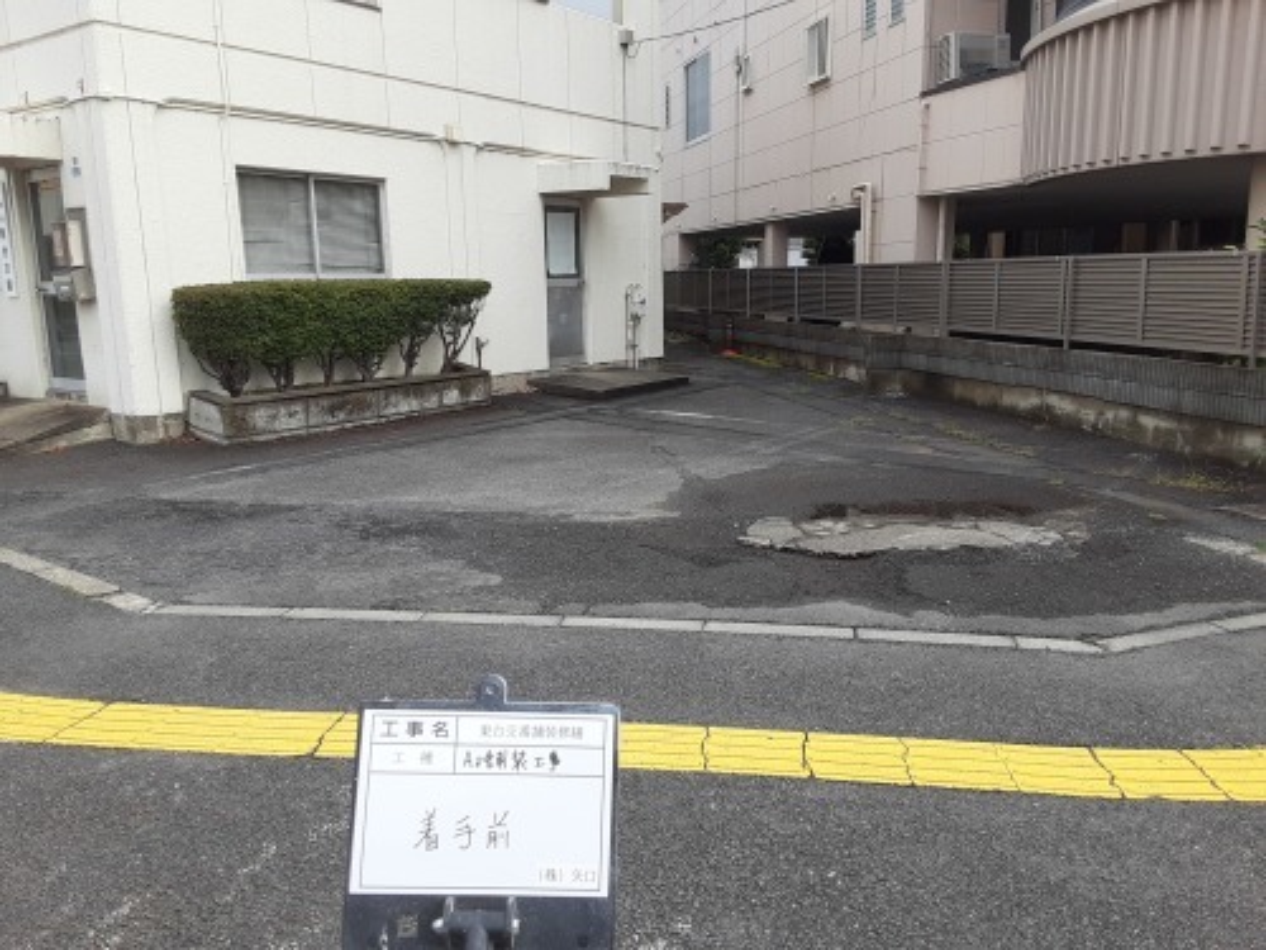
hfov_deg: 65.3
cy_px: 475
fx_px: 987
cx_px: 633
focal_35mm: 27
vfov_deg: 51.4
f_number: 1.9
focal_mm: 2.91
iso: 40
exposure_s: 1/568
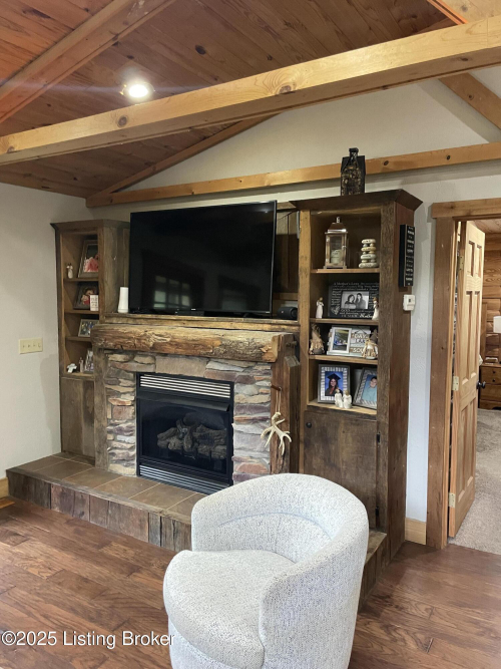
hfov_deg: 53.0
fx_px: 502
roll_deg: -0.5
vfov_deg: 67.3
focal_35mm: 26
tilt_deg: -4.7
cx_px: 250
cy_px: 334
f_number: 1.6
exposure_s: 1/60
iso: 400
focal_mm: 4.2
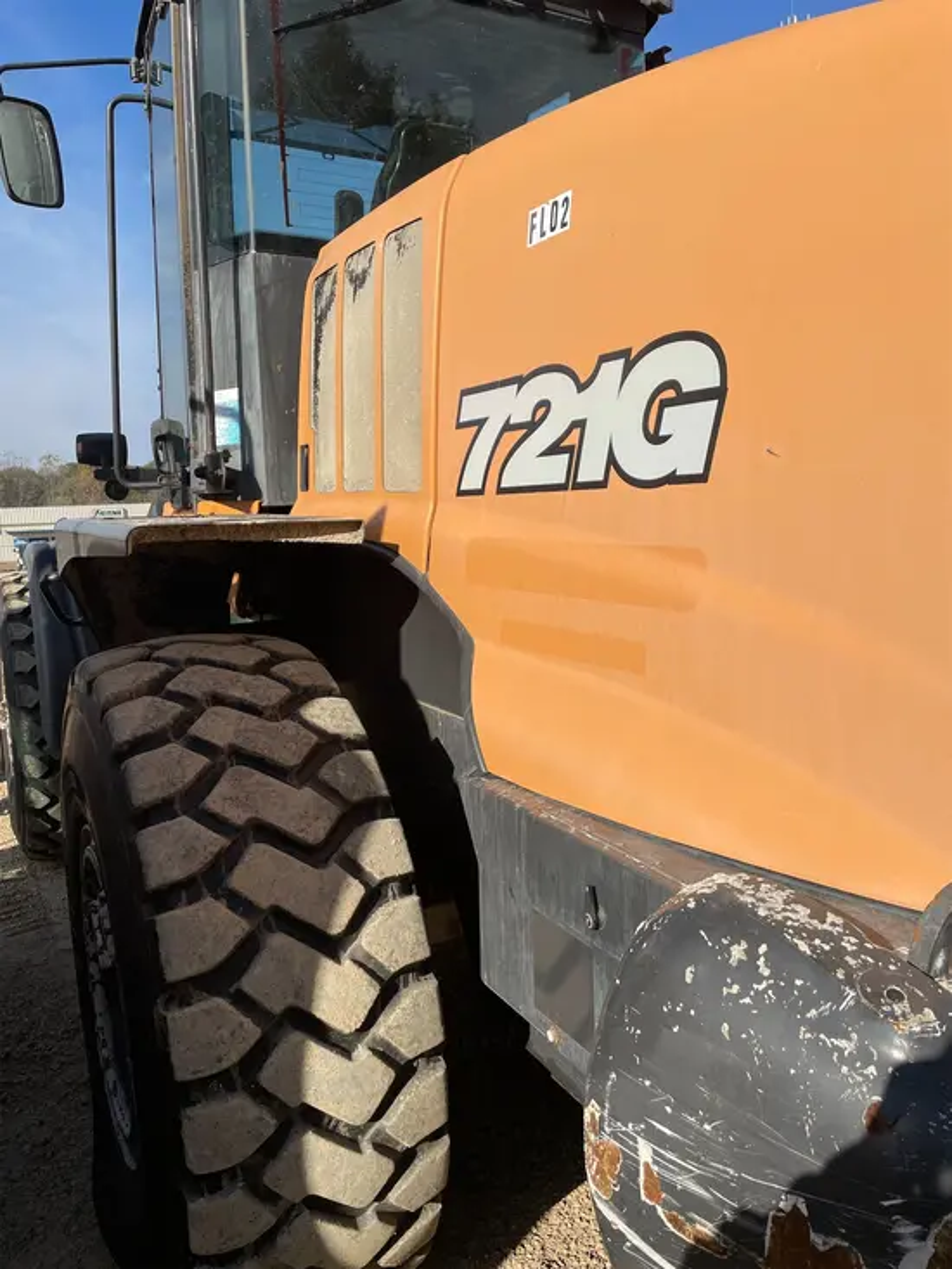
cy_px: 634
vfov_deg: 67.3
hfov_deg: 53.1
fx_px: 953
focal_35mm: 26
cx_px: 476
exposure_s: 1/6135
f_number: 1.6
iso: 50
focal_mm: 4.2
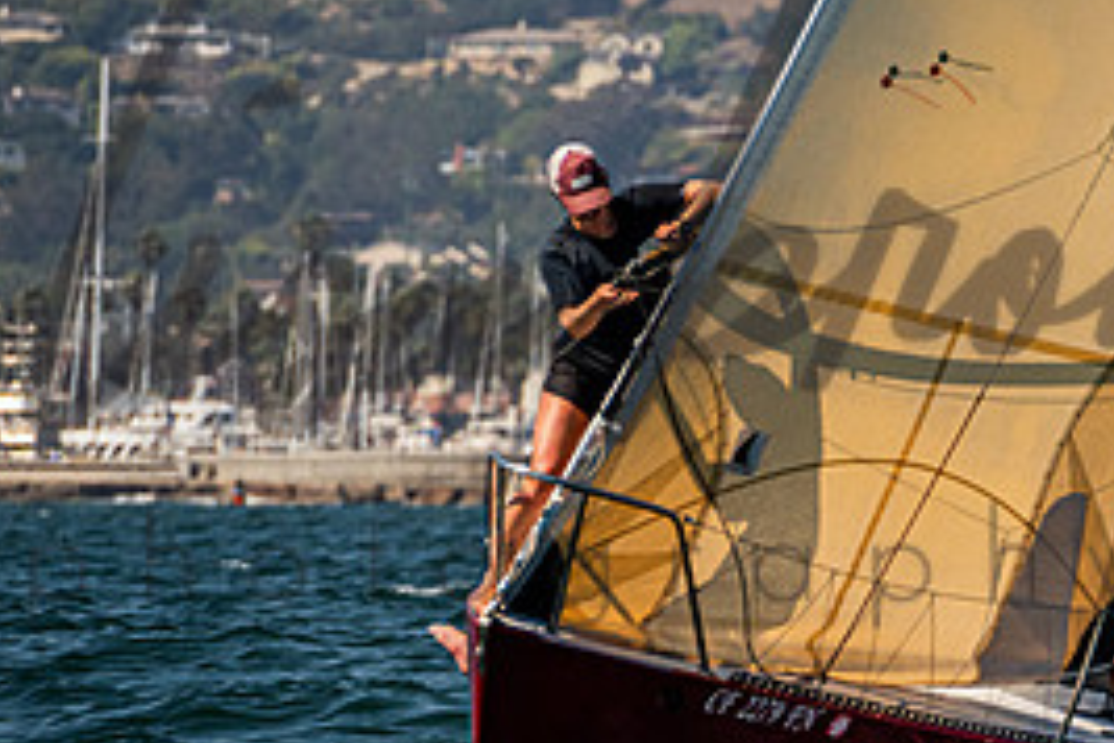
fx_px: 34438
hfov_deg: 1.9
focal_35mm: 1113
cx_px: 1195
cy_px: 471
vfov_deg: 1.2
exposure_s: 1/2500
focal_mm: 400
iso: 500
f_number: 8
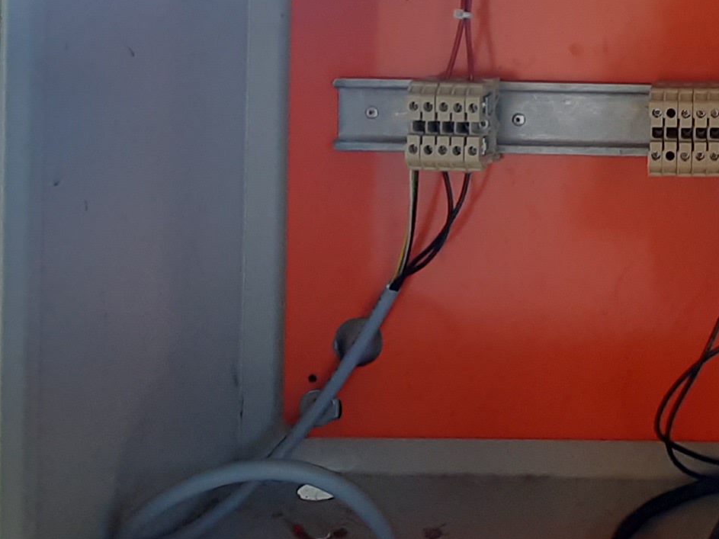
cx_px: 706
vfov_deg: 29.5
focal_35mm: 45
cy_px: -33
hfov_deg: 37.9
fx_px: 935
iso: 80
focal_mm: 1.42
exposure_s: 1/40
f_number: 2.2
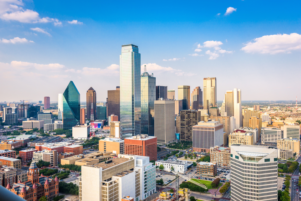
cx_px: 150
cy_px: 100
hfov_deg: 60.3
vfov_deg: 42.4
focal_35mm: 31
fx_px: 259
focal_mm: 31
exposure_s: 1/400
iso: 64
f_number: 8
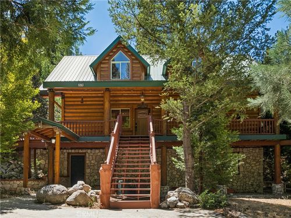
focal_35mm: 24
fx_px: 202
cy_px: 109
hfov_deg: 71.6
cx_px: 146
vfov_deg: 56.7
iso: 110
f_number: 2.8
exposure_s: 1/30
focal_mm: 12.3
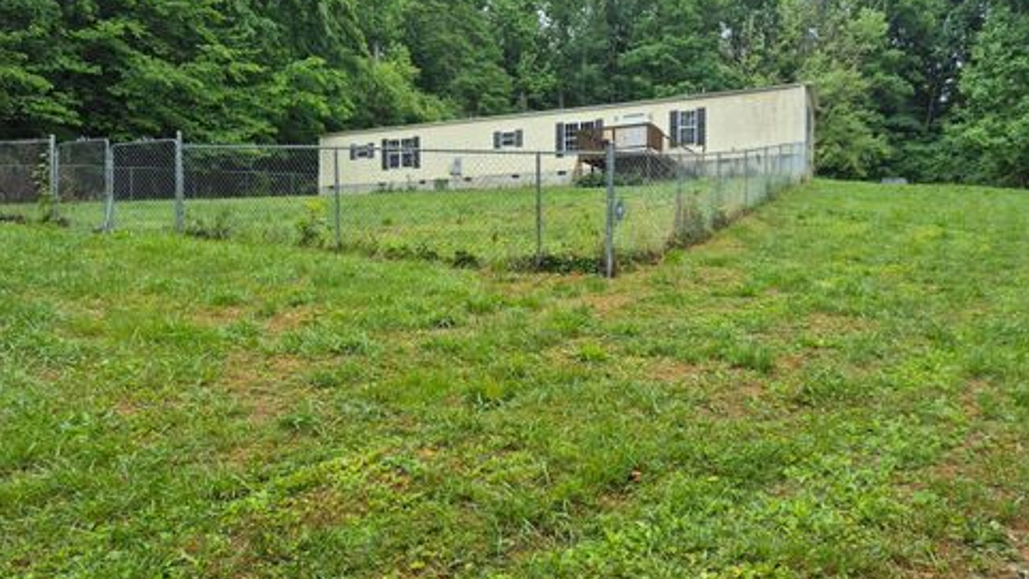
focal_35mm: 26
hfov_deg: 71.9
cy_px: 268
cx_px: 525
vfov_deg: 44.3
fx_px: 709
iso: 25
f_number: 1.8
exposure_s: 1/459
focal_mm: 5.4
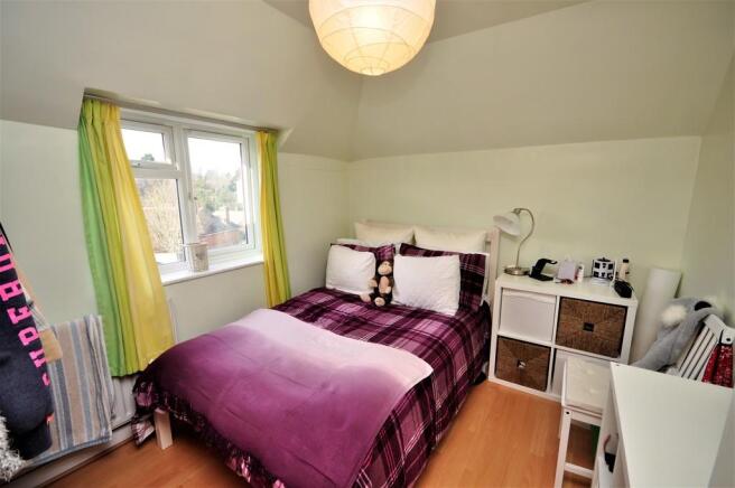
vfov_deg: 77.2
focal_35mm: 15
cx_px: 368
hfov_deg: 100.4
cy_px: 244
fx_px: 306
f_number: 5.6
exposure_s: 1/125
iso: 360
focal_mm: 10
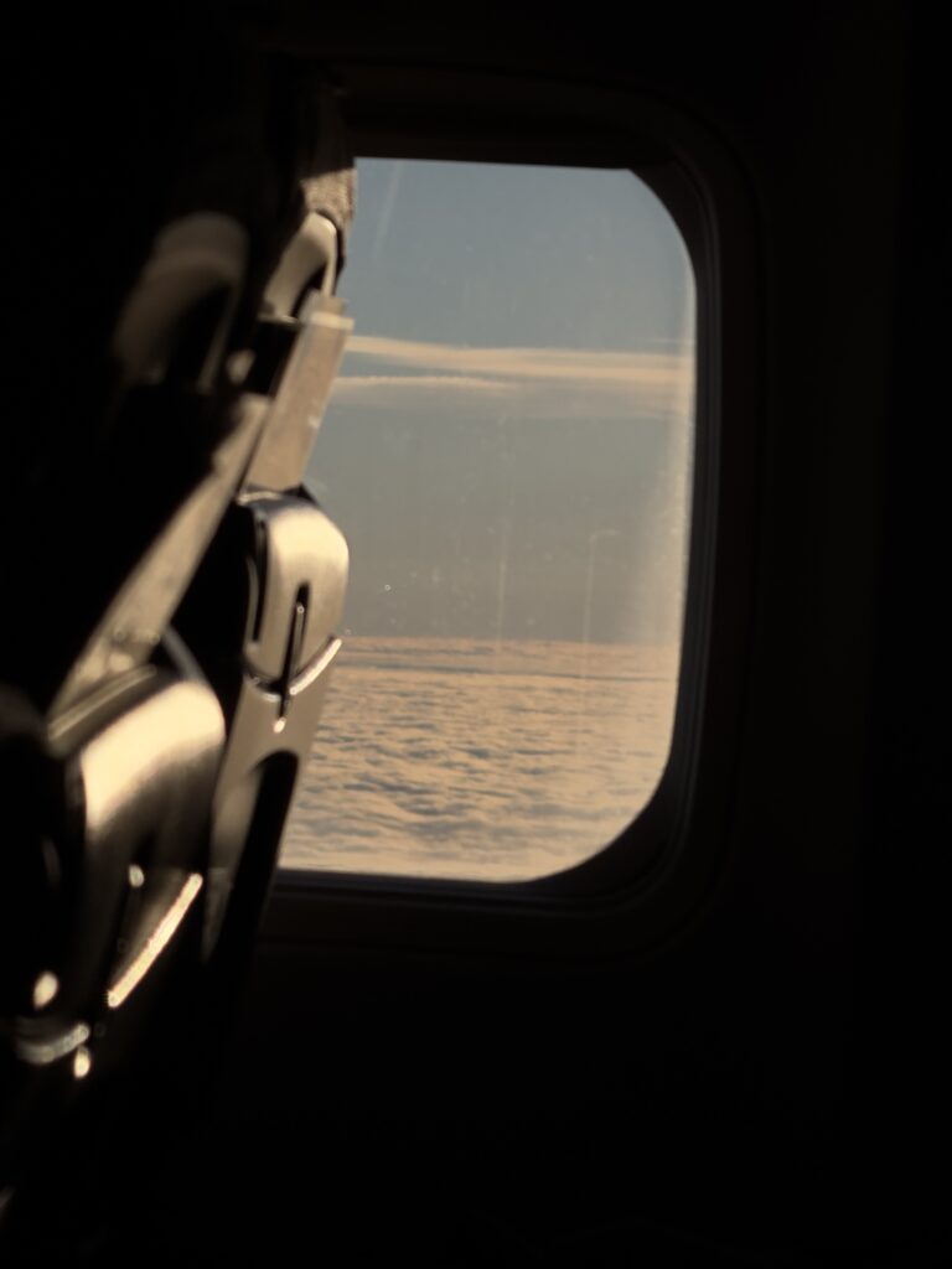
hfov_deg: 12.3
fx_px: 4400
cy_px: 634
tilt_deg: -2.4
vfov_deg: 16.4
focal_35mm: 120
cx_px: 476
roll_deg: +1.0
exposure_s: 1/3509
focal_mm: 15.66
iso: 32
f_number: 2.8
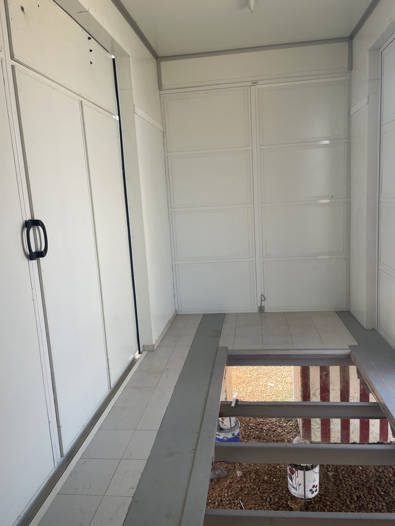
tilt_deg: -8.5
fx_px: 396
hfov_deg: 53.1
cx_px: 198
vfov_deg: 67.3
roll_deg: +4.0
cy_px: 263
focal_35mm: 26
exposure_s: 1/337
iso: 32
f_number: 1.6
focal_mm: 4.2
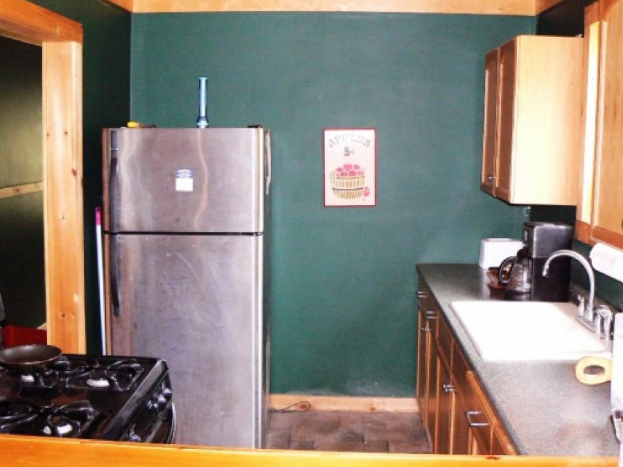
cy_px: 215
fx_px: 738
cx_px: 319
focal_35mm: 41
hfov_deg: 45.8
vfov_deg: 35.1
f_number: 2.8
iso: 320
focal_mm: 6
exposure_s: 1/30
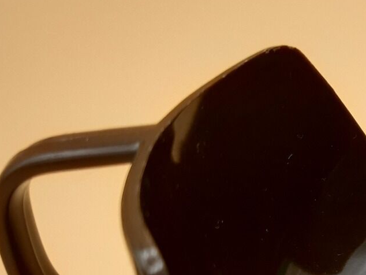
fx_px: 867
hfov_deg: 20.9
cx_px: 519
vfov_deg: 17.4
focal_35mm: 82
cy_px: 297
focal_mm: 3.92
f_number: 1.7
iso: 40
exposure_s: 1/297
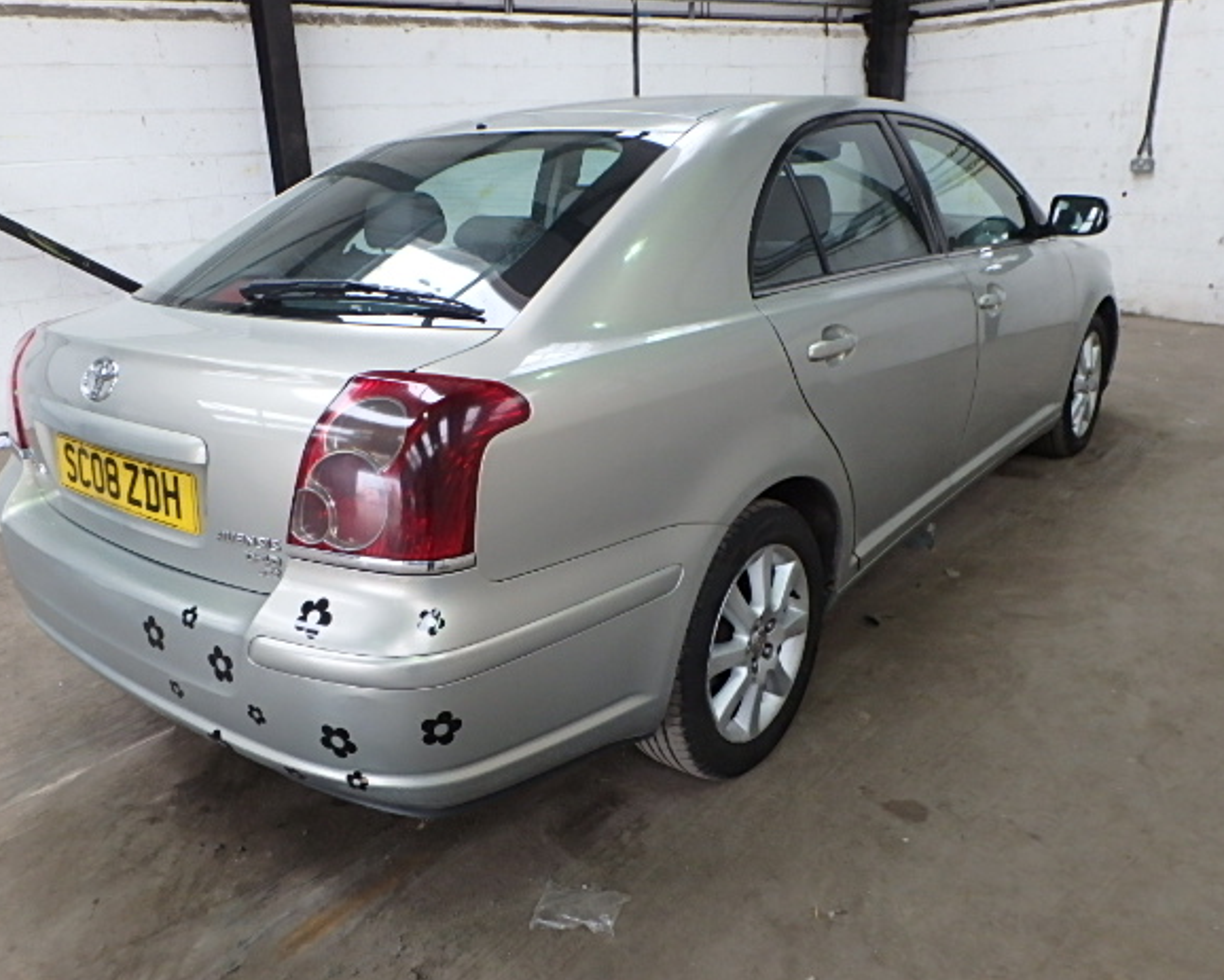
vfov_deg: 53.2
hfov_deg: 64.0
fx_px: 979
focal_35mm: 27
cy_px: 491
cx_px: 565
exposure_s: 1/30
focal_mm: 4.5
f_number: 4.1
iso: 400
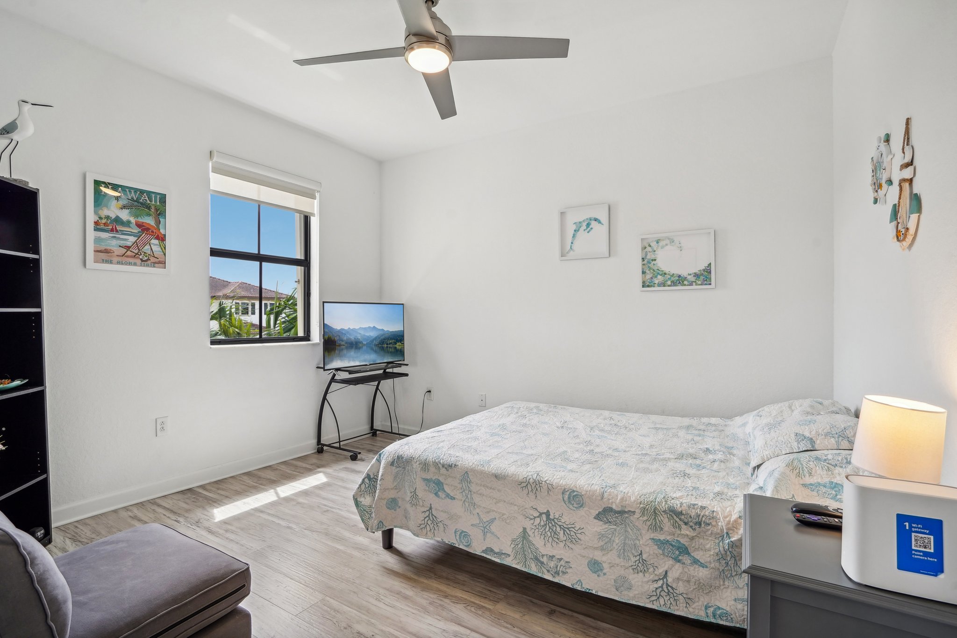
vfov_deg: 73.7
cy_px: 319
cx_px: 478
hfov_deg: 96.7
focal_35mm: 16
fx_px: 425
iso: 400
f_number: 8
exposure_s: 1/40
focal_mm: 16
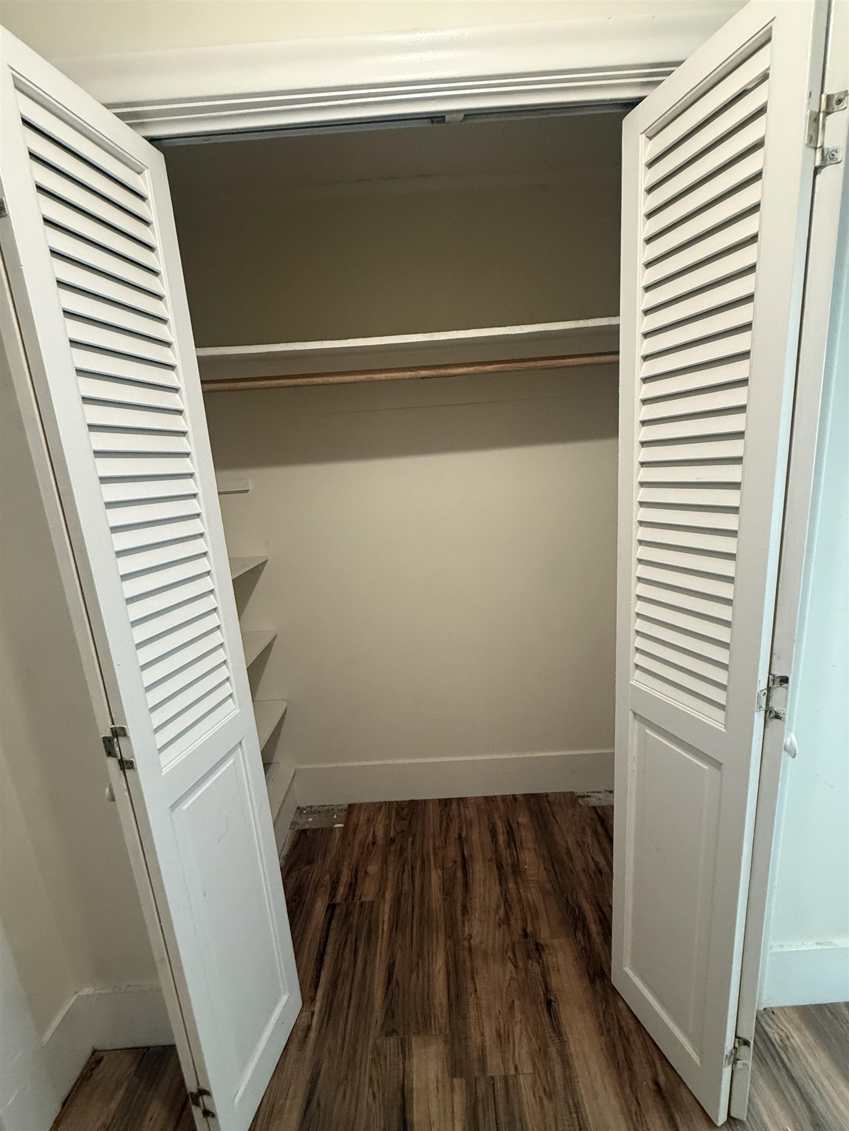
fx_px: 458
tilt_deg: -10.6
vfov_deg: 102.1
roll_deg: +3.3
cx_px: 424
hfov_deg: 85.7
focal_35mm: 14
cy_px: 566
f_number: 2.2
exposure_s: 1/60
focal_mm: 2.22
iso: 500
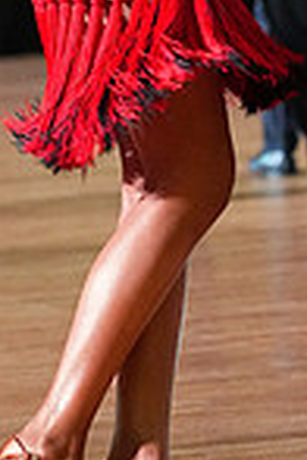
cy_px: -219
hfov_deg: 3.0
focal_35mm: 457
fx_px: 5845
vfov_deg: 4.5
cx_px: 221
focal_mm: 116
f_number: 4.5
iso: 8000
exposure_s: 1/400
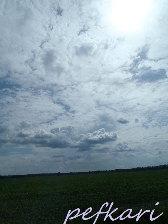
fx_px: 181
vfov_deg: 63.4
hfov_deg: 49.7
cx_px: 84
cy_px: 112
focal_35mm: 28
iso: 80
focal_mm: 5
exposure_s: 1/1250
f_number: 5.6
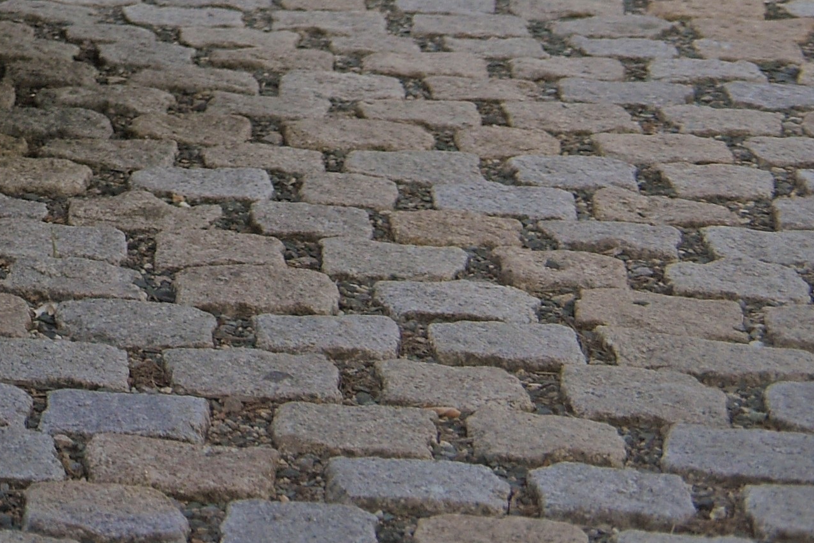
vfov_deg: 6.4
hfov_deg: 9.0
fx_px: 4545
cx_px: -1258
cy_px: -941
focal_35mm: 201
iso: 125
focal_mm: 35
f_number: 5
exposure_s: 1/640
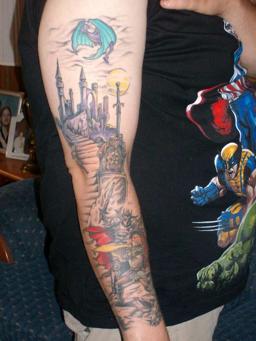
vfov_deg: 26.3
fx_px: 730
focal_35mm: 74
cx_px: 128
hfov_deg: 19.9
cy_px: 170
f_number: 4
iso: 200
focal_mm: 12.4
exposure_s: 1/76.8
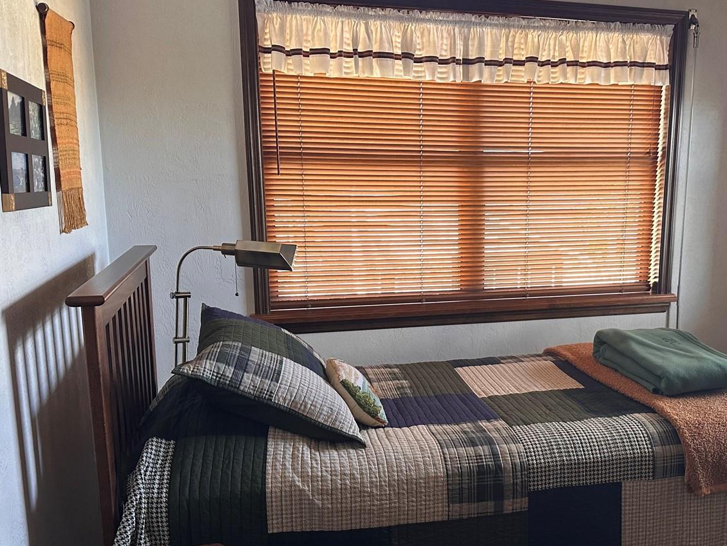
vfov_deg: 41.7
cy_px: 302
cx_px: 462
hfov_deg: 53.3
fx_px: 714
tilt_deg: -9.8
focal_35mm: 34
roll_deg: -0.5
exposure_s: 1/70
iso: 250
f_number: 1.78
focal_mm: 6.86
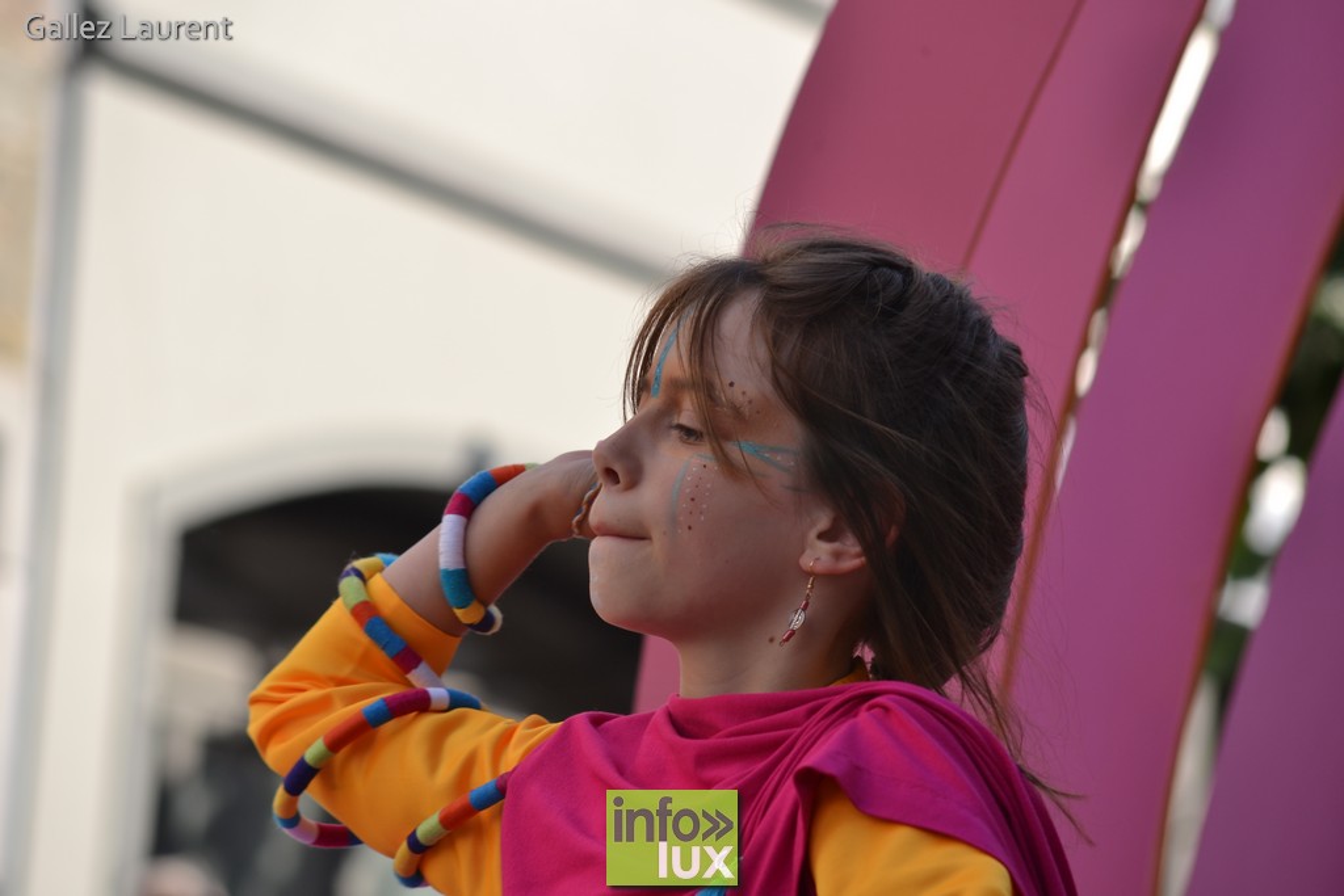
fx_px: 8401
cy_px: 448
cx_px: 672
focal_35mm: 225
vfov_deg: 6.1
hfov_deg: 9.1
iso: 100
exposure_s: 1/250
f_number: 5.6
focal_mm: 150
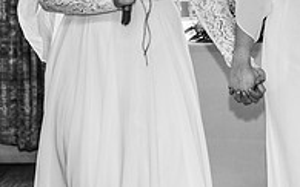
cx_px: 260
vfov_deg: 6.2
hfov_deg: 9.9
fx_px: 1734
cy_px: 14
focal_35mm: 212
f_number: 2.8
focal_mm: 70
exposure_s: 1/200
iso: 320
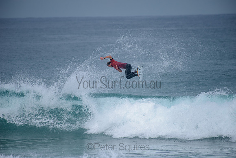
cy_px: 79
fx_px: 3278
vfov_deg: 2.8
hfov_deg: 4.1
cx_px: 118
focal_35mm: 500
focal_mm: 500
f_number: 5.6
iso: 320
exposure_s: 1/2000
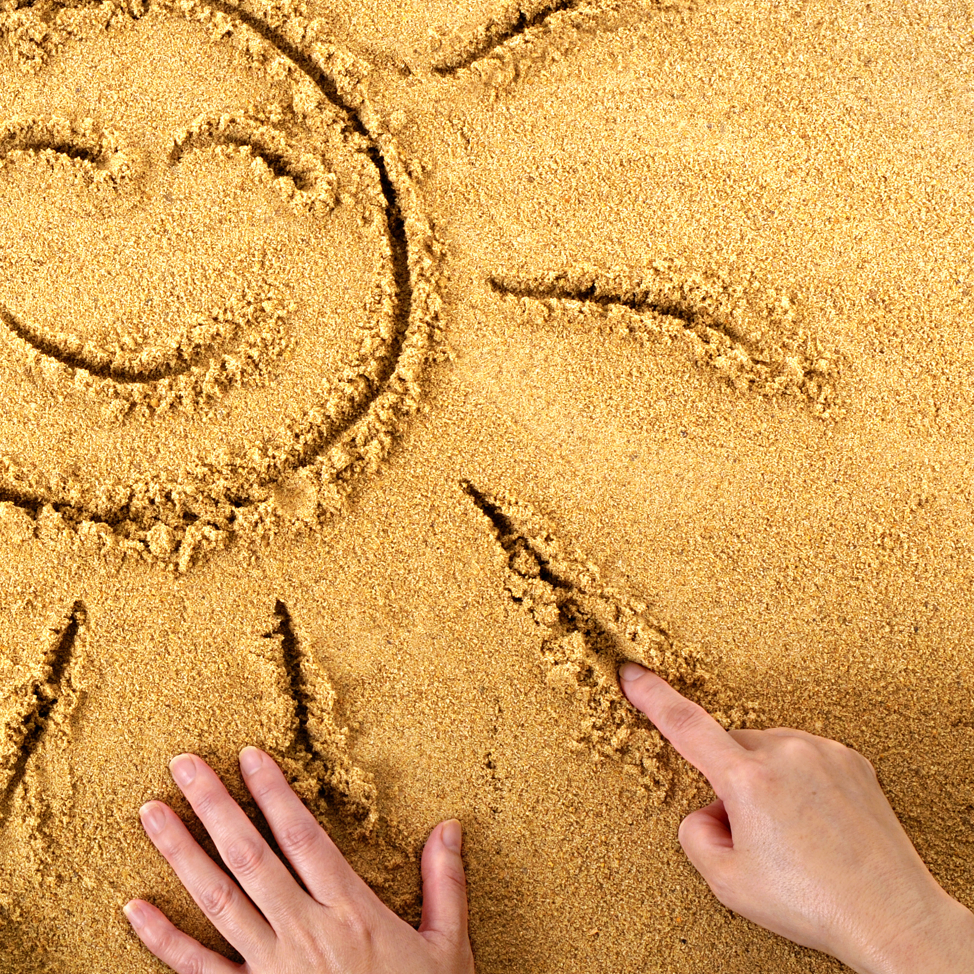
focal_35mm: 85
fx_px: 2703
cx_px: 76
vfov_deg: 20.4
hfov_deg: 20.0
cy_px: 447
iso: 200
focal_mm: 31
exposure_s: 1/125
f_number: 11
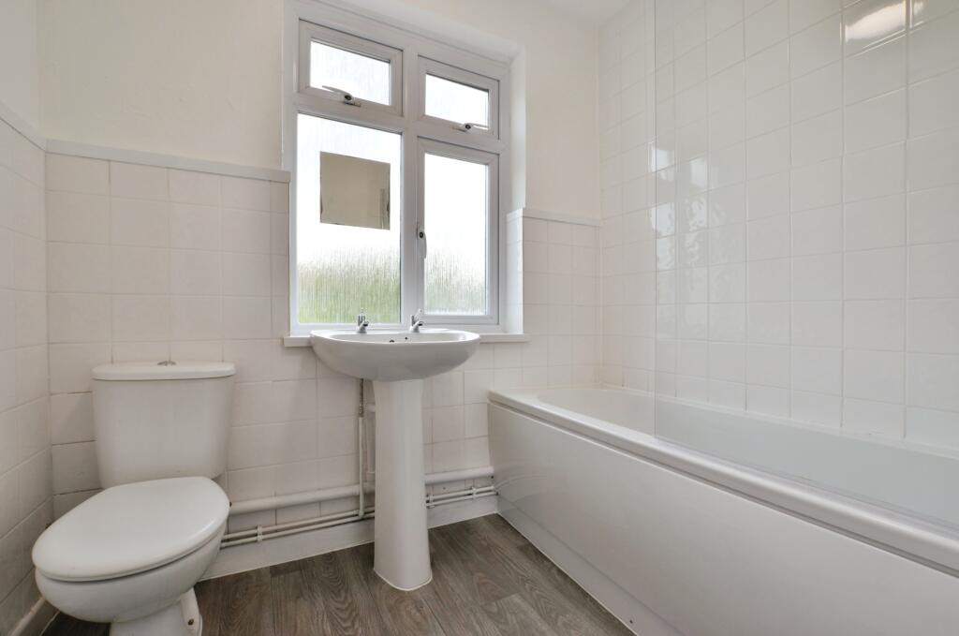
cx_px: 480
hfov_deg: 100.5
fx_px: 399
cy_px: 318
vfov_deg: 77.1
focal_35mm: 15
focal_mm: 10
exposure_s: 1/160
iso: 160
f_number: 6.3
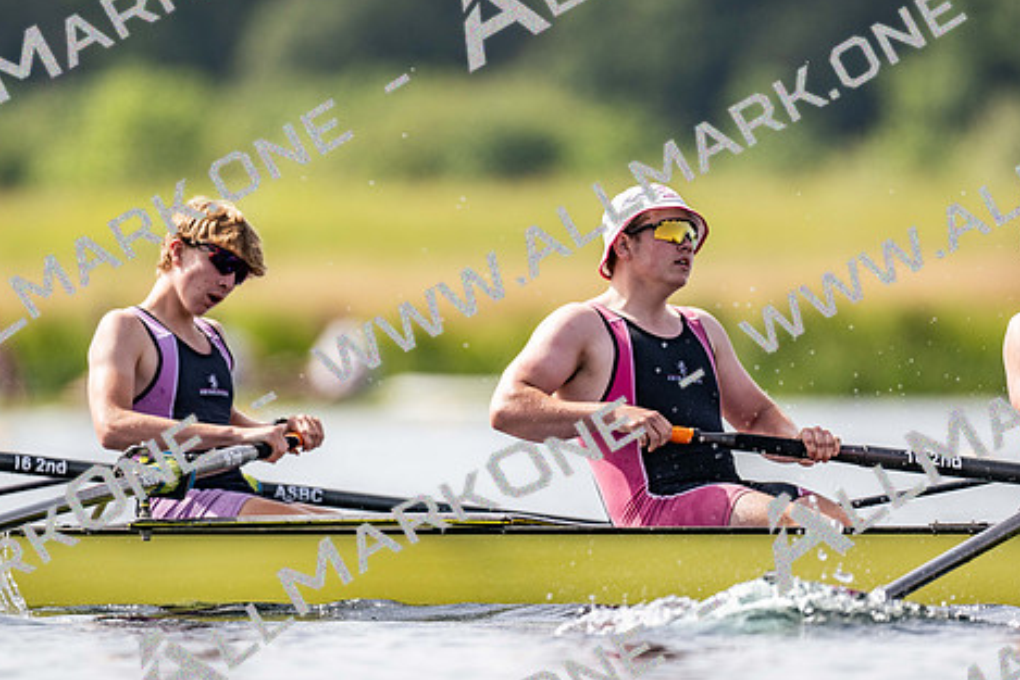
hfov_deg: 2.8
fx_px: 21029
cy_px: 390
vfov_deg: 1.9
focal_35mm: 742
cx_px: 581
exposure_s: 1/2500
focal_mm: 600
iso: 200
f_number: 4
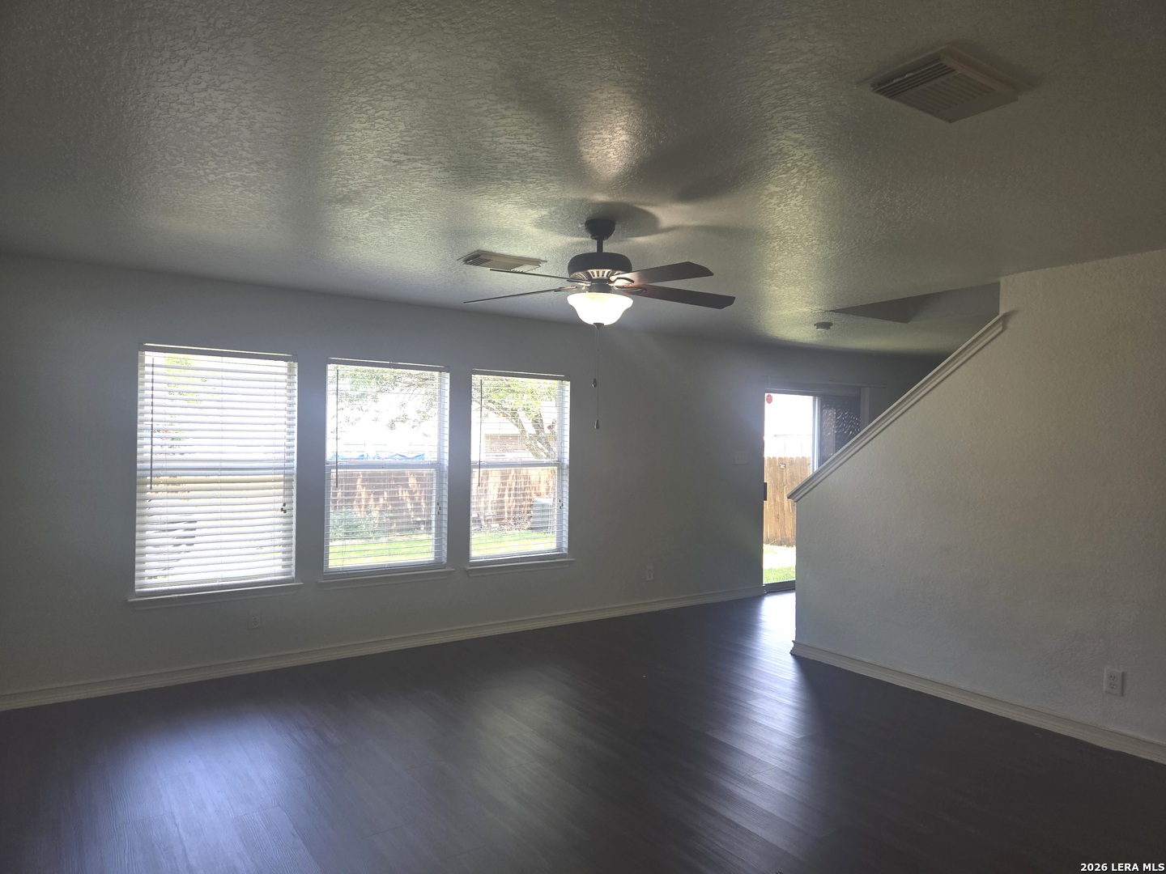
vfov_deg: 58.9
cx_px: 583
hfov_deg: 73.9
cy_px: 437
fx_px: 775
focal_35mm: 23
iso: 32
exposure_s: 1/120
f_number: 1.8
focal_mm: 5.4
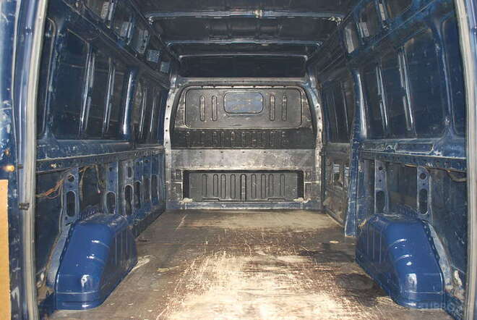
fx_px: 438
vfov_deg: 40.1
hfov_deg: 57.2
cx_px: 238
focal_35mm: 33
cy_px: 160
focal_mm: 22
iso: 200
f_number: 4
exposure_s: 1/60
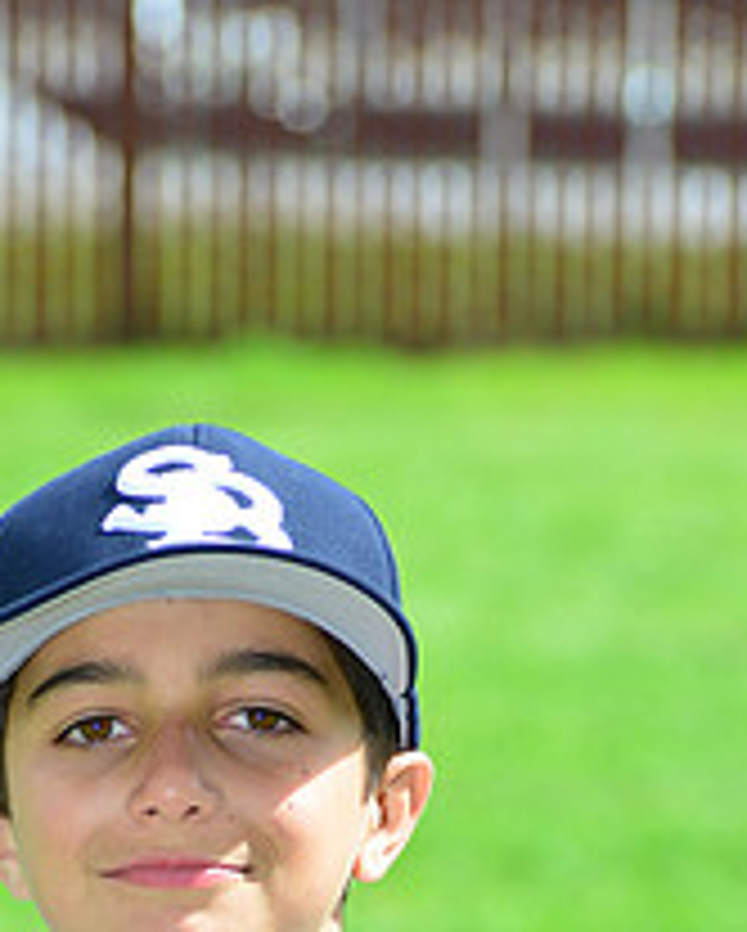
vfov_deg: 4.6
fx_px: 11617
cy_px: 1121
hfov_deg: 3.7
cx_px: 173
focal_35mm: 421
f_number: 8
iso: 200
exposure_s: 1/200
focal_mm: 160
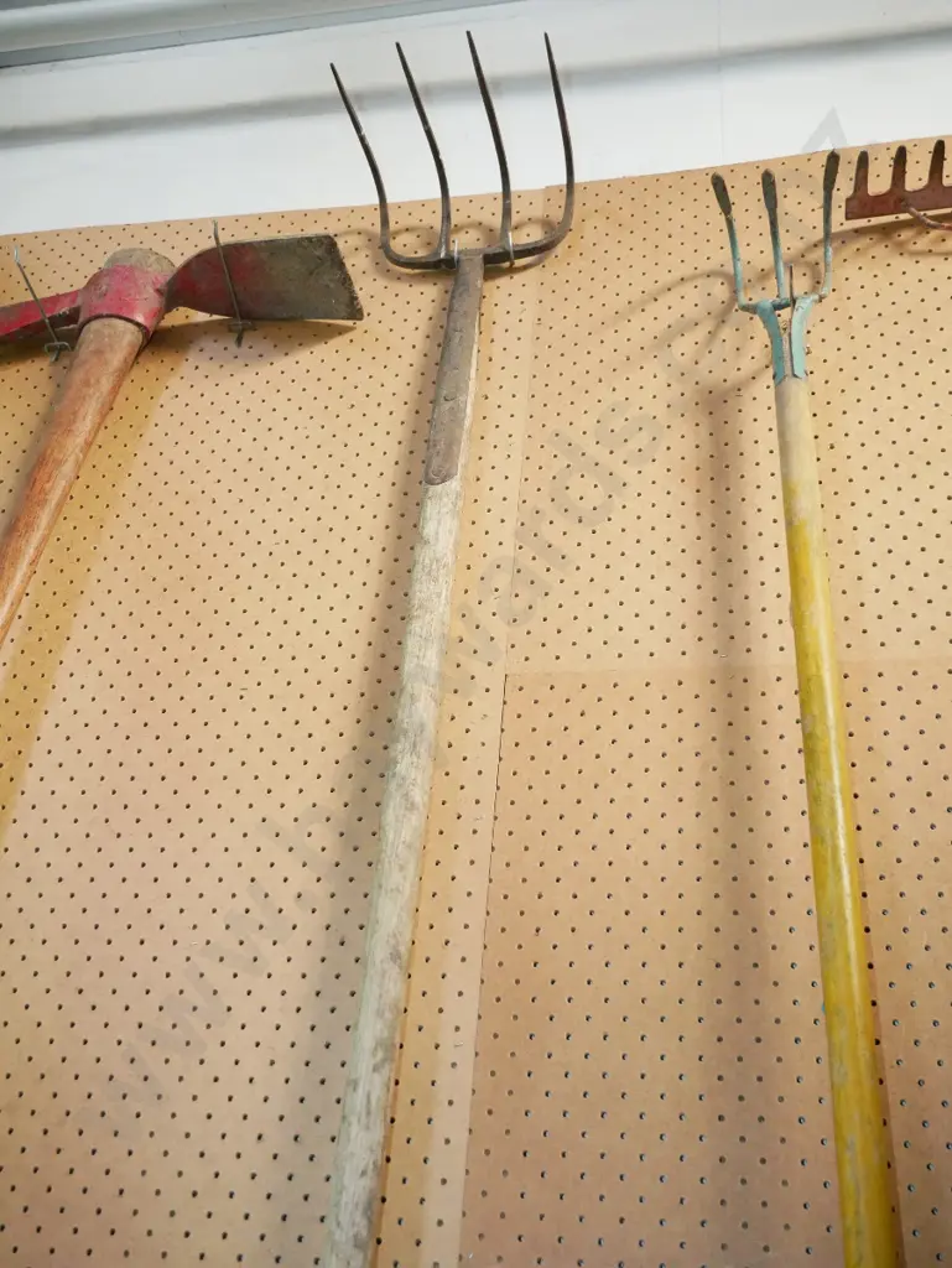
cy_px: 634
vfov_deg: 51.3
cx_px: 476
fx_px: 1319
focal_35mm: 36
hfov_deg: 39.7
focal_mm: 18
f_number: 3.9
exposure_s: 1/160
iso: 3200
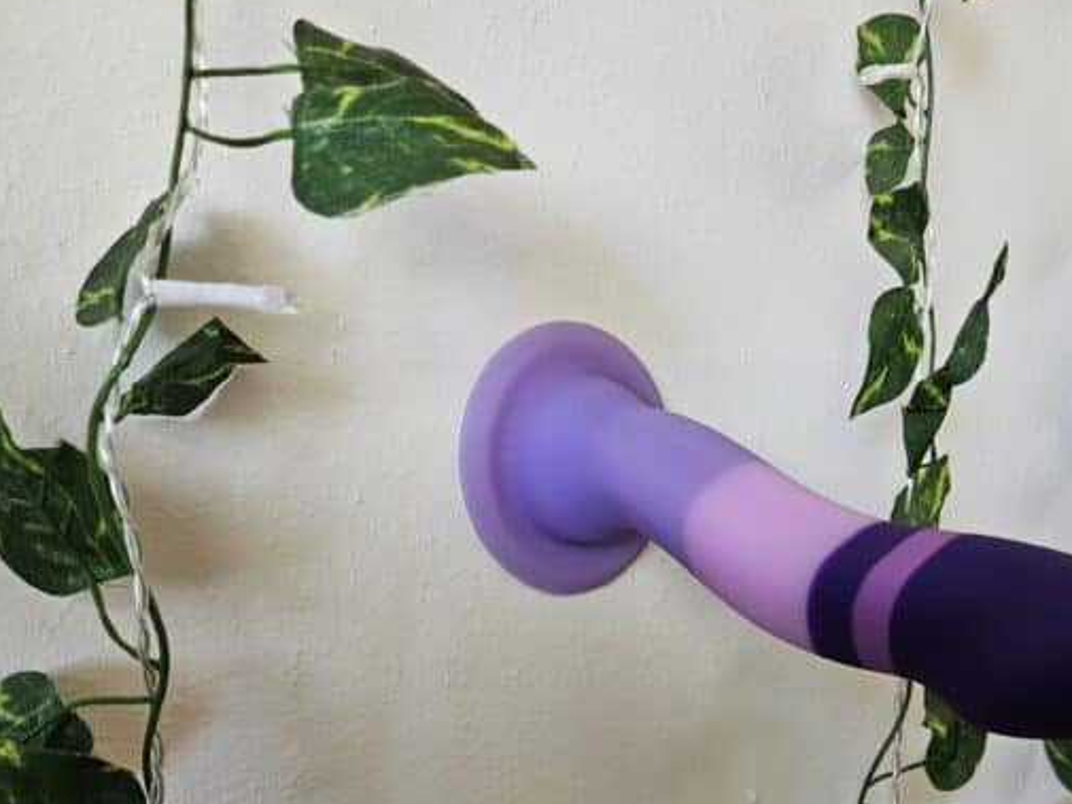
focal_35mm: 35
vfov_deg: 40.1
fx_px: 1084
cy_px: 552
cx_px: 603
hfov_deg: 52.5
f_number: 1.8
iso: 640
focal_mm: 5.4
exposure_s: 1/120
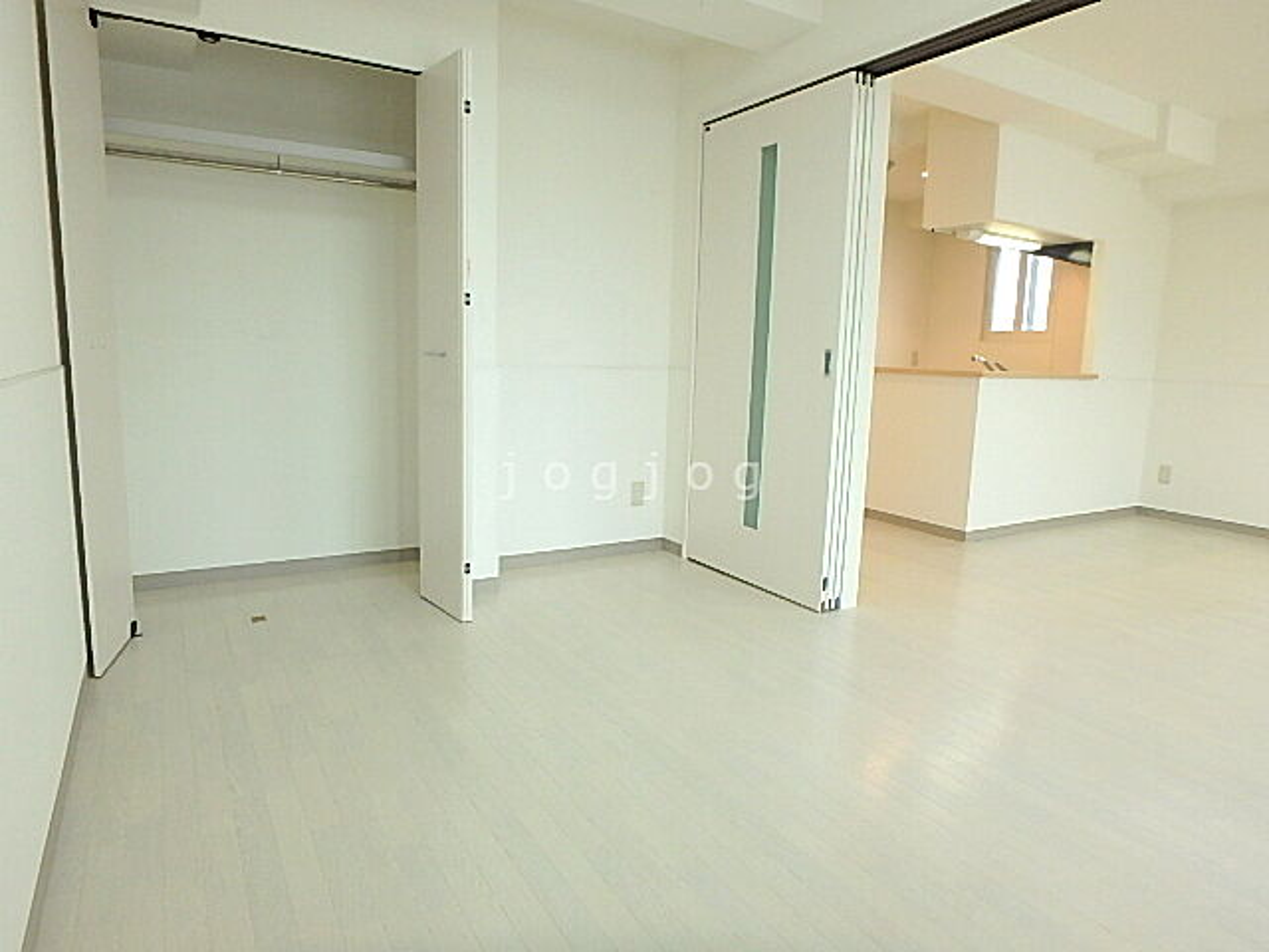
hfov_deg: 79.0
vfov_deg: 63.4
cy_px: 476
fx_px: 770
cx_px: 634
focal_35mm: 21
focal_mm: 3.7
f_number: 3.5
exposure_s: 1/30
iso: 200
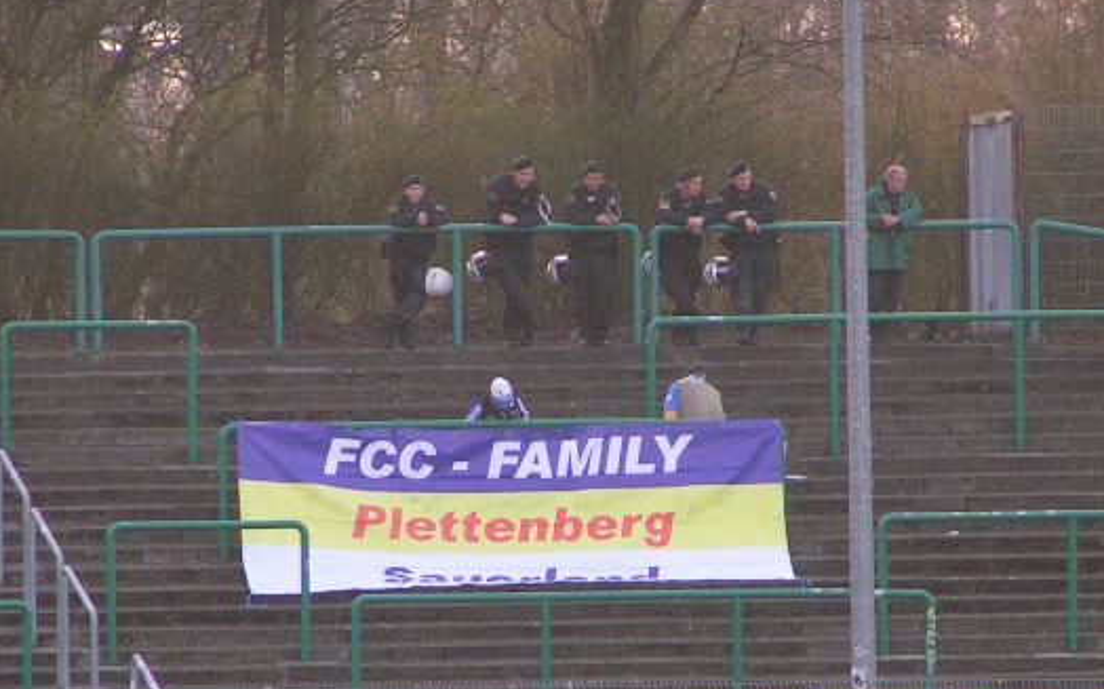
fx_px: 18496
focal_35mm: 615
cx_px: 520
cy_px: 504
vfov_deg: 2.1
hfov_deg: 3.4
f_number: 3.5
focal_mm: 58
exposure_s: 1/400
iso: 160
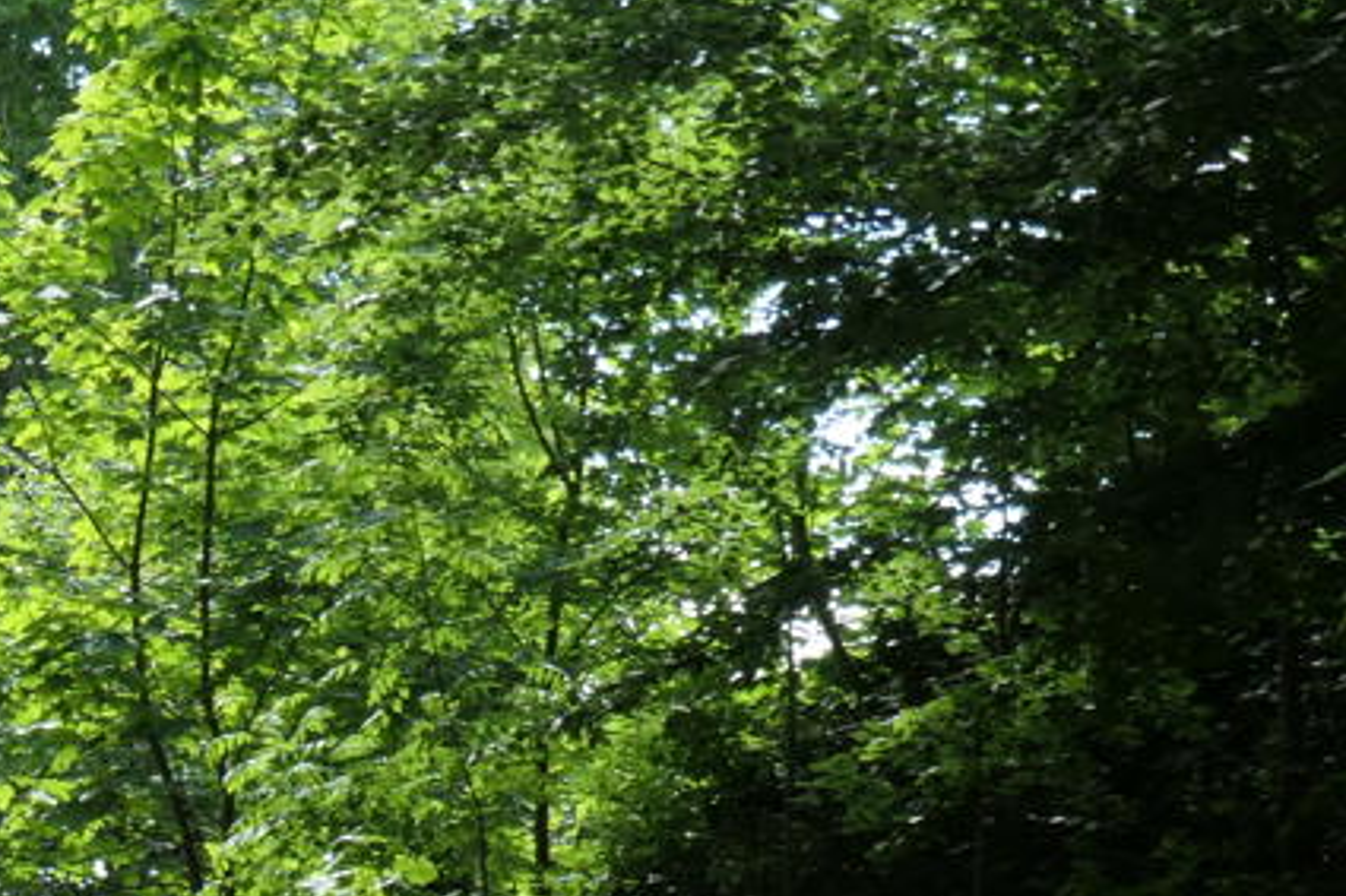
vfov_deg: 7.2
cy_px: 1542
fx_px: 6989
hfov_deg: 10.7
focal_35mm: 187
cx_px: -481
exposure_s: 1/250
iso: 200
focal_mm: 19.3
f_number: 4.3
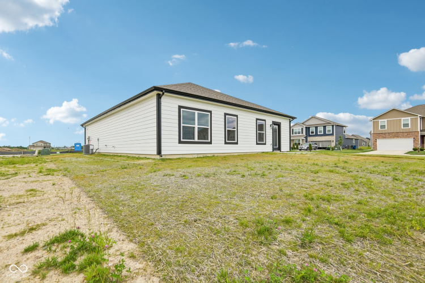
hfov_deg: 96.7
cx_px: 212
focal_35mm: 16
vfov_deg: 73.7
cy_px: 142
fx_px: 189
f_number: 8
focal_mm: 16
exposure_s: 1/400
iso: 100
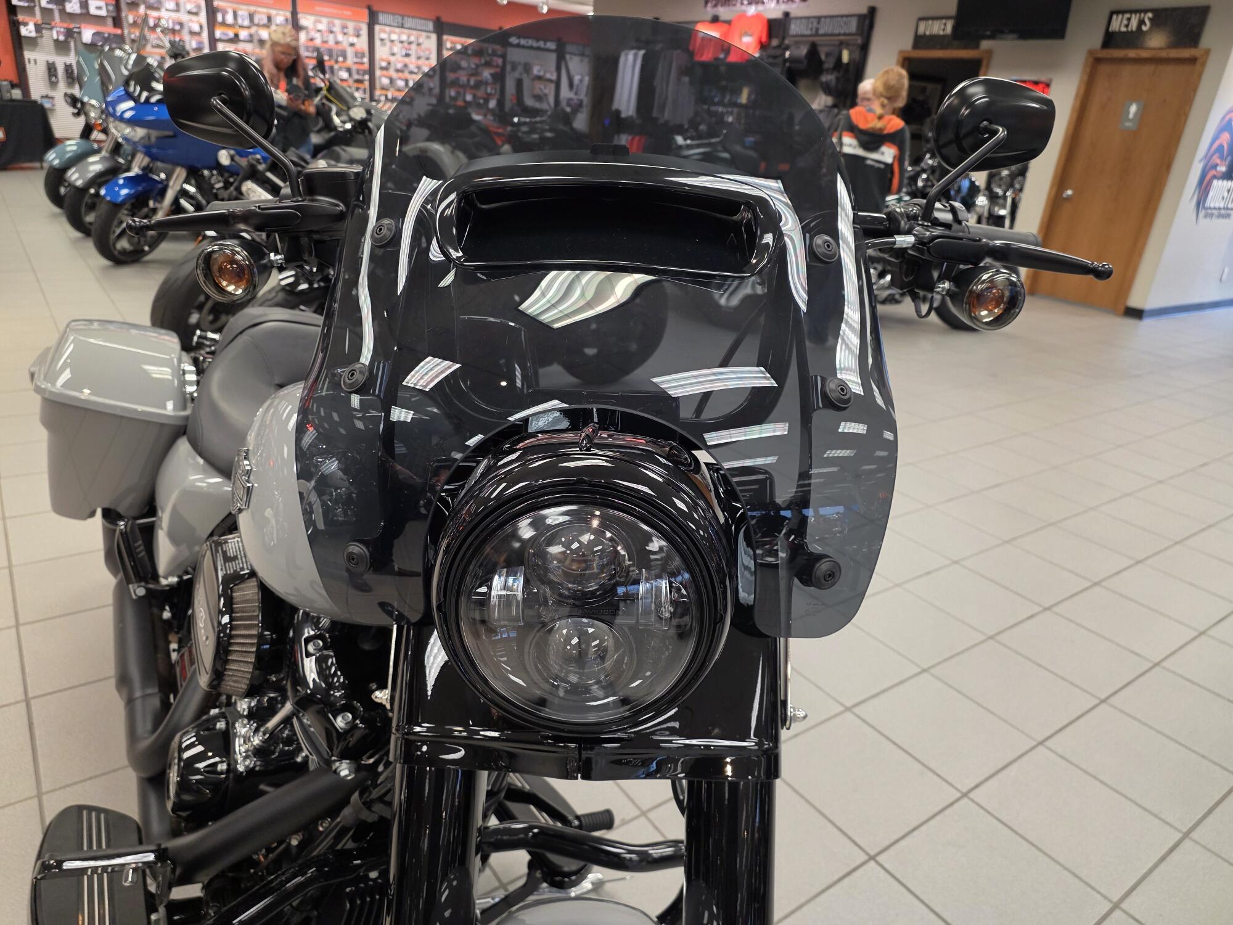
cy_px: 462
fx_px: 819
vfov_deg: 58.9
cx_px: 616
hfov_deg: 73.9
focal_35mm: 23
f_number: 1.7
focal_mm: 6.25
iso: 250
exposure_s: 1/120
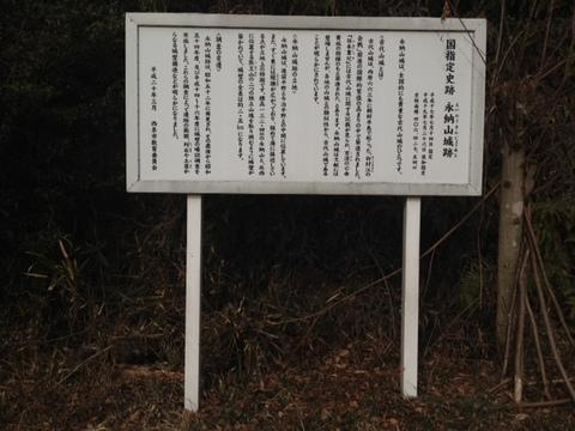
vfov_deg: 40.7
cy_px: 216
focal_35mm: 35
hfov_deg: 52.6
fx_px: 581
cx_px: 288
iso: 64
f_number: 2.4
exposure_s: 1/3460
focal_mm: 4.28
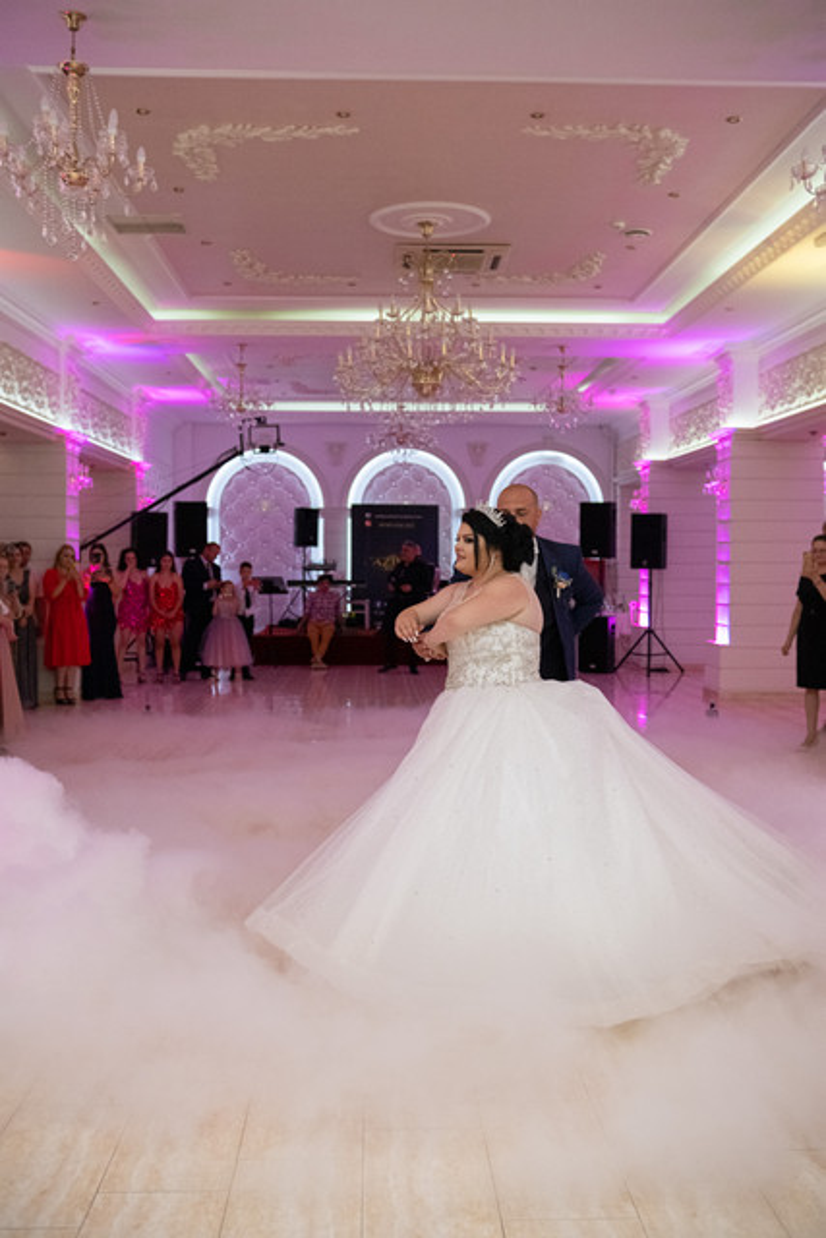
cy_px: 619
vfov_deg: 54.4
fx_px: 1204
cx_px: 413
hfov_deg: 37.9
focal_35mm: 35
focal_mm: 23
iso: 1600
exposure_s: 1/125
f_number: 2.2
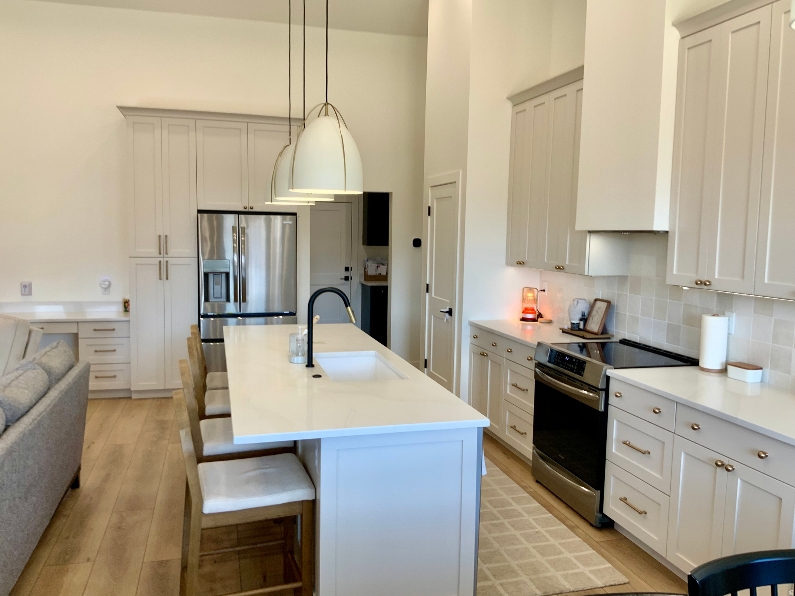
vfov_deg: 48.2
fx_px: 666
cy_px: 298
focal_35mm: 29
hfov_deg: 61.7
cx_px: 398
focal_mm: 3
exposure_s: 1/120
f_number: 1.8
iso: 32
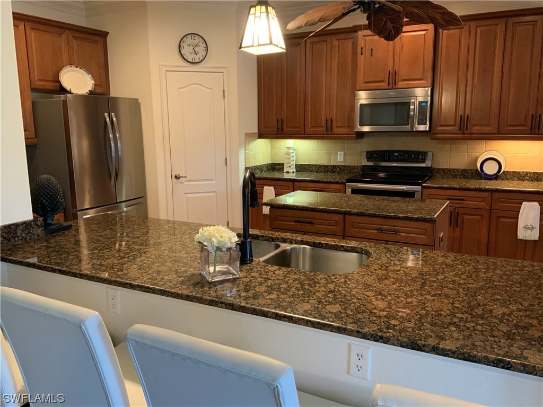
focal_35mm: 29
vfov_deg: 48.2
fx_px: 455
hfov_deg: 61.7
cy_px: 204
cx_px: 272
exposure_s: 1/60
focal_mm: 3
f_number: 1.8
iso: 250
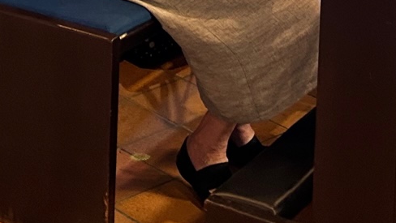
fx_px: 1229
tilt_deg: -3.6
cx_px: 155
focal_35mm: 117
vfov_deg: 9.0
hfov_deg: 18.3
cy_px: -367
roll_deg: -1.3
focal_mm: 5.7
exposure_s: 1/50
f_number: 1.5
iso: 250
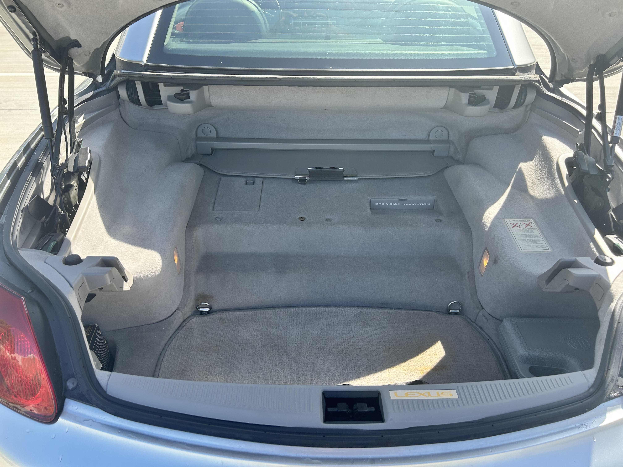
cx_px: 312
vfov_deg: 53.1
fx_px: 468
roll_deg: +1.3
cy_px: 234
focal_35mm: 26
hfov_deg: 67.3
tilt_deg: -35.4
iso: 50
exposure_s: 1/894
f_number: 1.5
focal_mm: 5.7
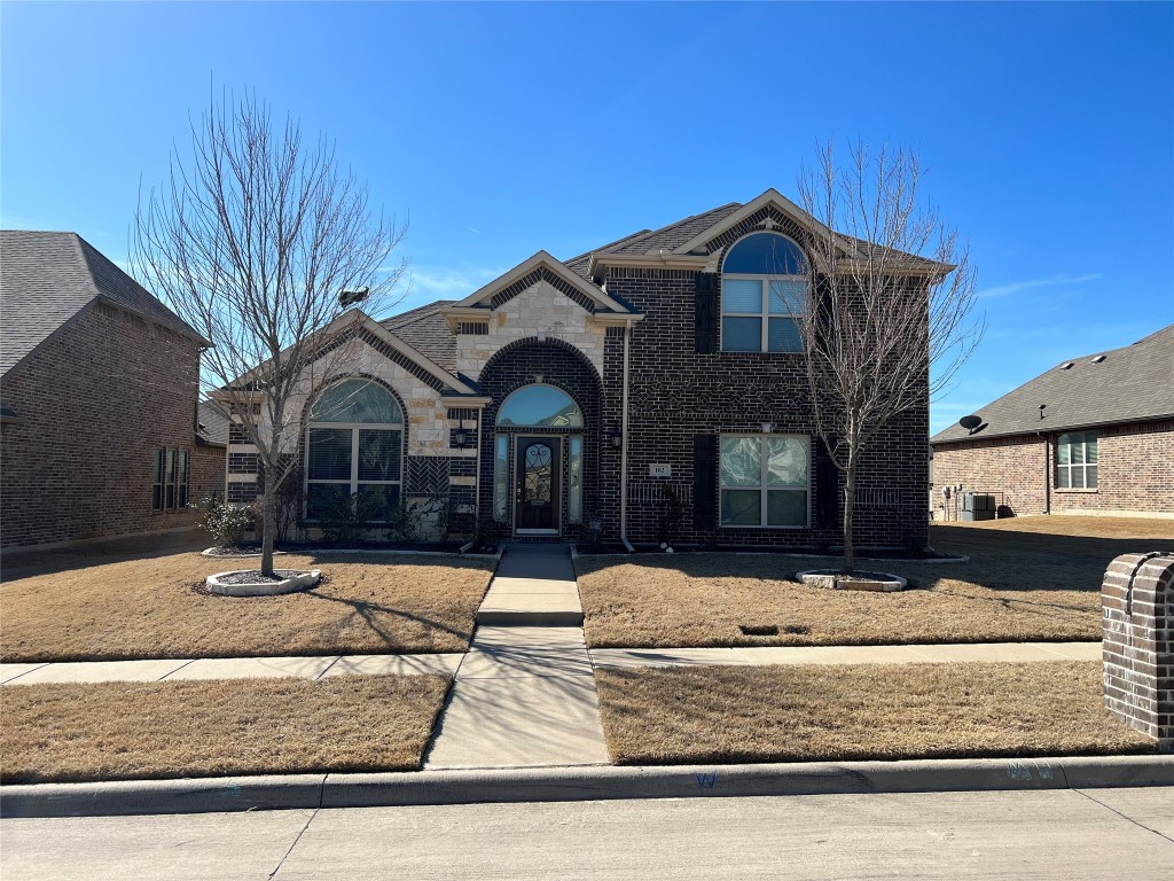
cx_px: 587
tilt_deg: +4.4
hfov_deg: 67.3
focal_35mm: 26
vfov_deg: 53.1
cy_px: 440
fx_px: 882
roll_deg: -0.9
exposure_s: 1/3704
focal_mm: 5.7
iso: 50
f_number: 1.5
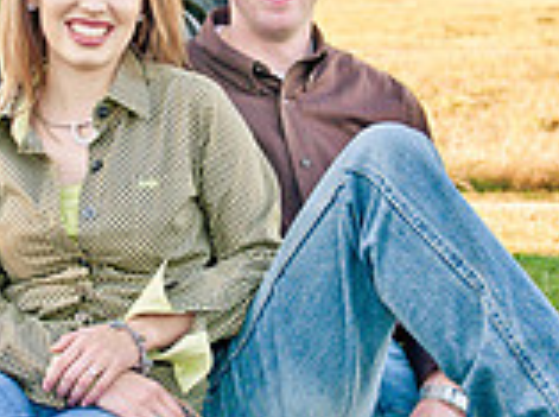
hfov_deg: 15.4
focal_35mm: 128
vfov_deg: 11.5
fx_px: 2062
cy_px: 162
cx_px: 224
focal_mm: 24
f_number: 2.8
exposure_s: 1/250
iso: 160
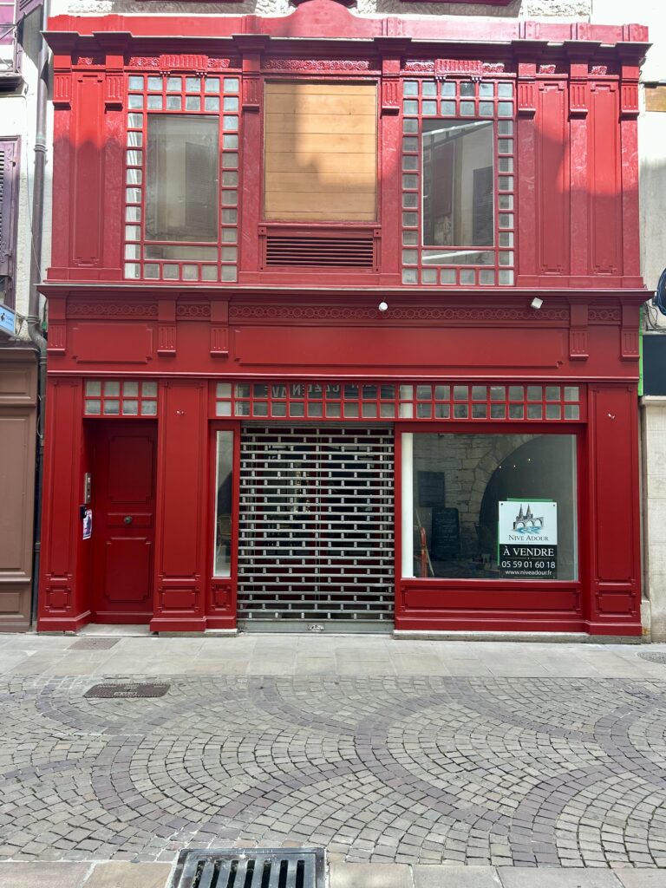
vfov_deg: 67.3
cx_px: 333
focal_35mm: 26
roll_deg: +0.3
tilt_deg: +3.1
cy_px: 444
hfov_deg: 53.1
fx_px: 667
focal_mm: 5.7
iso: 50
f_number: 1.5
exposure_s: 1/486
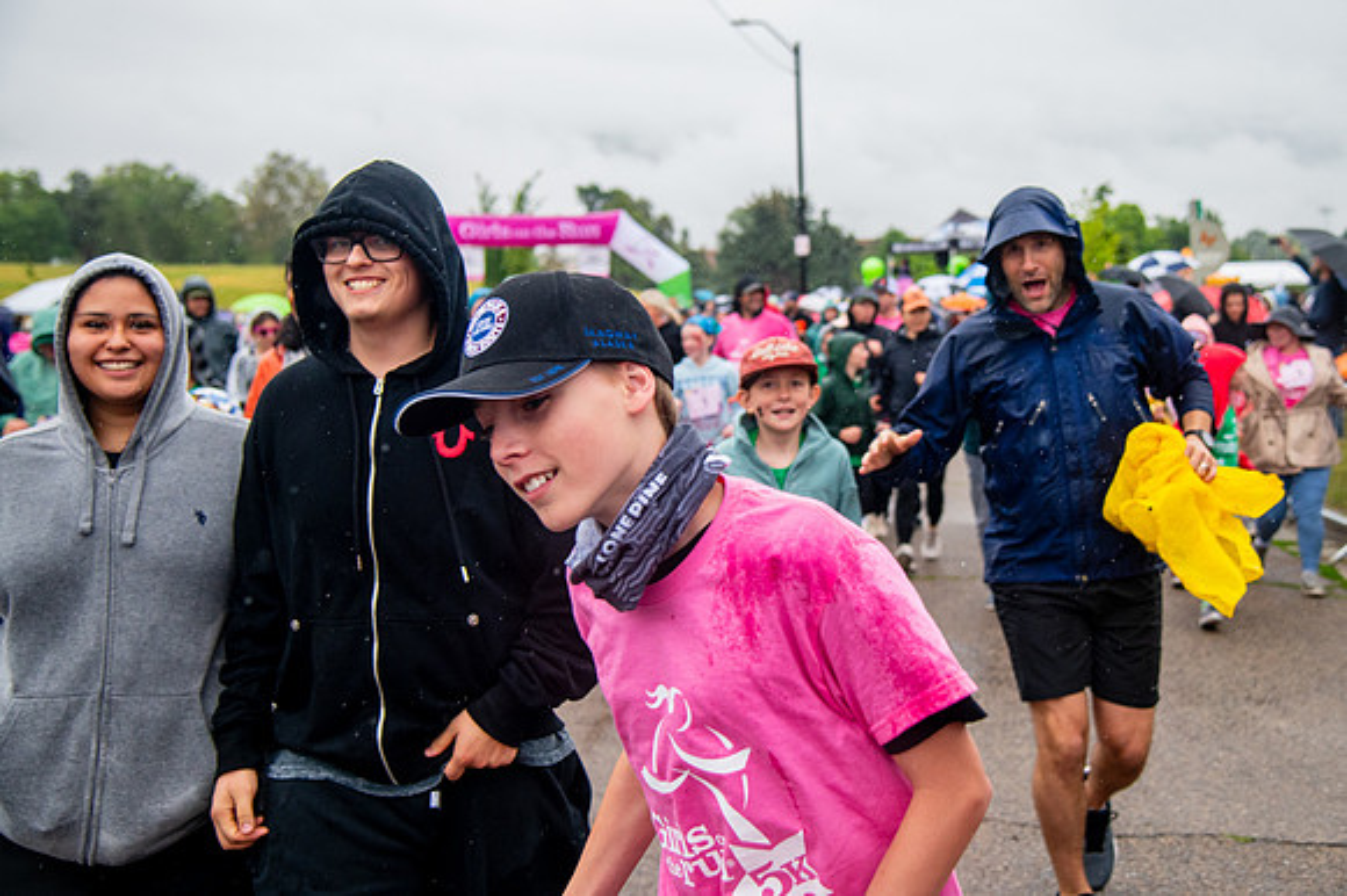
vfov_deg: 31.8
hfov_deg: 46.3
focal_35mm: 42
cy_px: 400
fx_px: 1574
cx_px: 746
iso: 1600
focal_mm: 38
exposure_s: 1/1600
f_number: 4
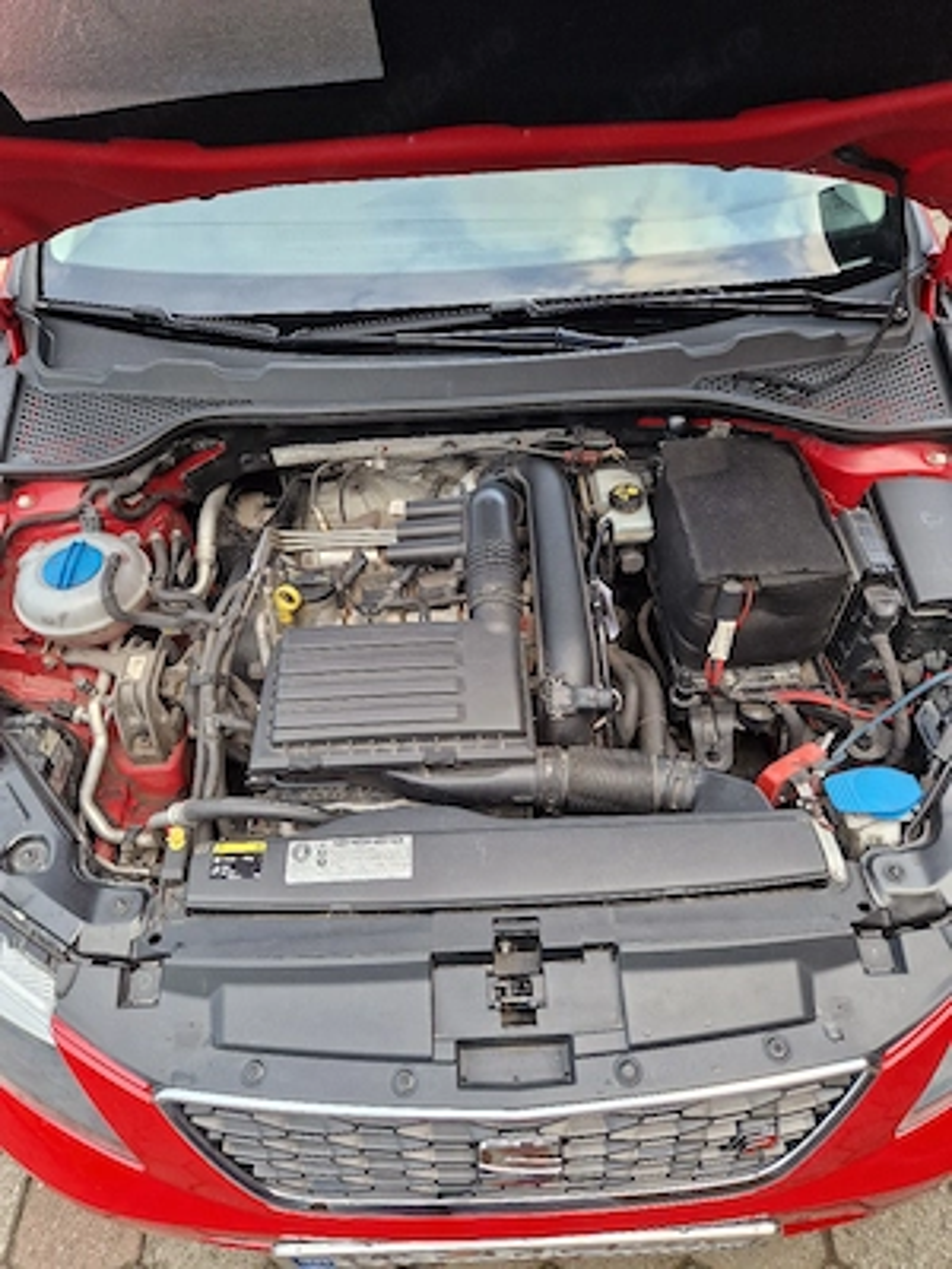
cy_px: 634
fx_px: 843
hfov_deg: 58.9
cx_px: 476
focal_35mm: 23
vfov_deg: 73.9
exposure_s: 1/182
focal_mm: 5.4
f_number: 1.8
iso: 160
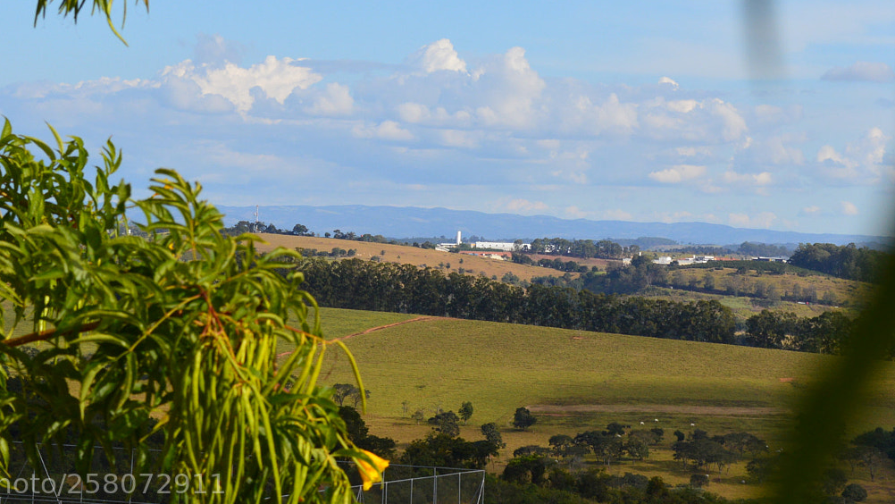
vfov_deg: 8.8
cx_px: 473
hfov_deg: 15.6
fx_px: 3272
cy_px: 79
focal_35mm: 138
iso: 400
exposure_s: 1/500
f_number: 11
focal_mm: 55
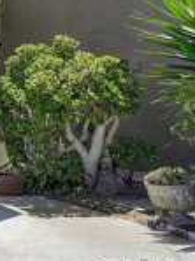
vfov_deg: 28.3
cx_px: -218
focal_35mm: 63
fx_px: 475
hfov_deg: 16.4
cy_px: -19
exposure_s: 1/125
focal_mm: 20
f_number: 11
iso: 400
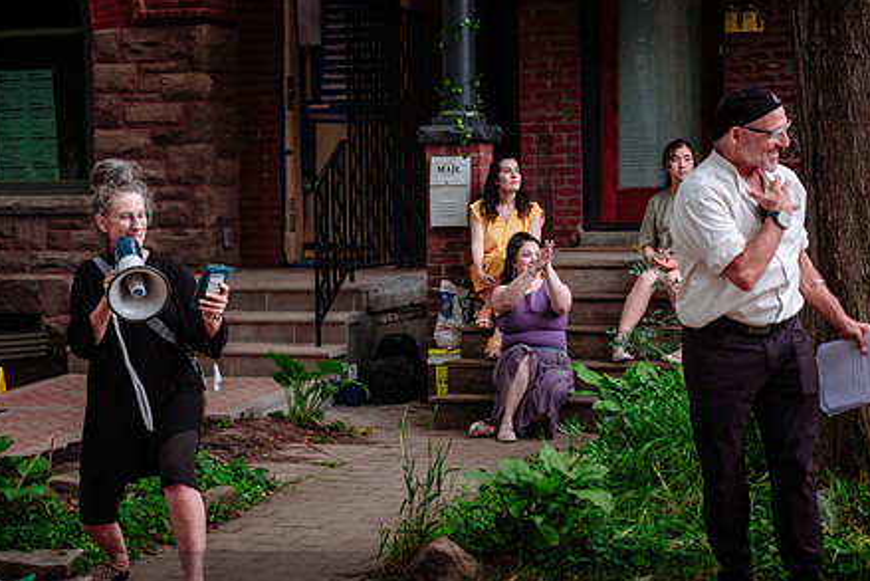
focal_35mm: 82
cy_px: 346
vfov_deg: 16.7
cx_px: 341
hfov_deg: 24.7
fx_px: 1982
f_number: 2.8
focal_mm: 41.4
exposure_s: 1/250
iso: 1600
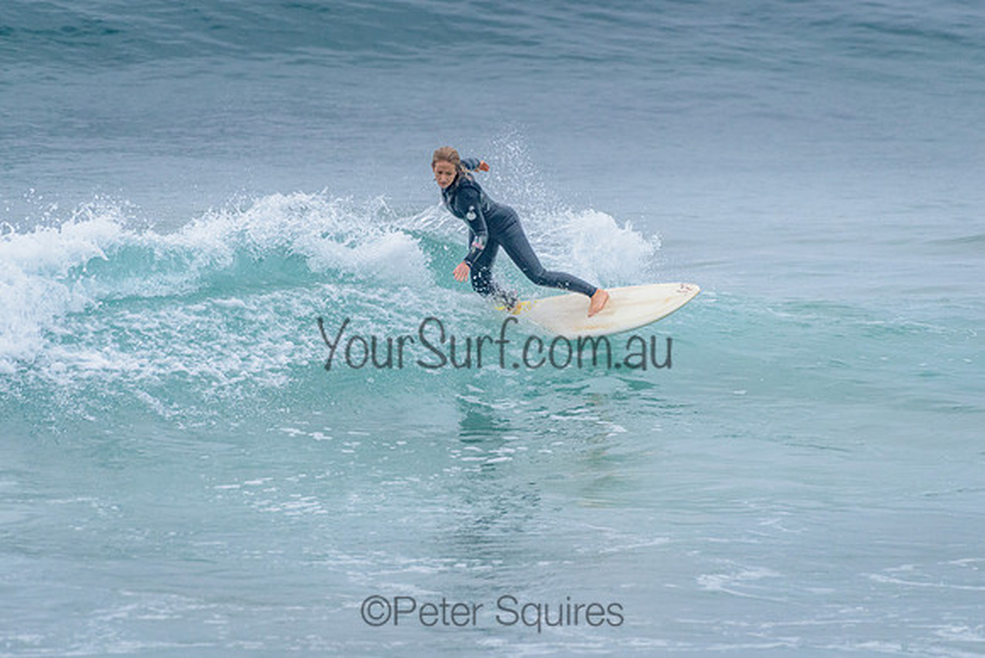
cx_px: 525
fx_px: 16772
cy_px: 280
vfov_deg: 2.2
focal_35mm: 613
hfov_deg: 3.4
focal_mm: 500
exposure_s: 1/2000
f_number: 5.6
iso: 1600
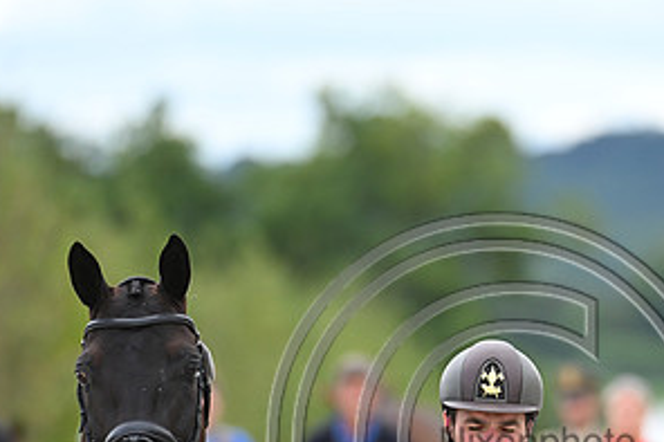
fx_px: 14452
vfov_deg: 1.8
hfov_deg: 2.6
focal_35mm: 784
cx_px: 473
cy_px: 412
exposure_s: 1/1600
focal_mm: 400
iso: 900
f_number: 5.6
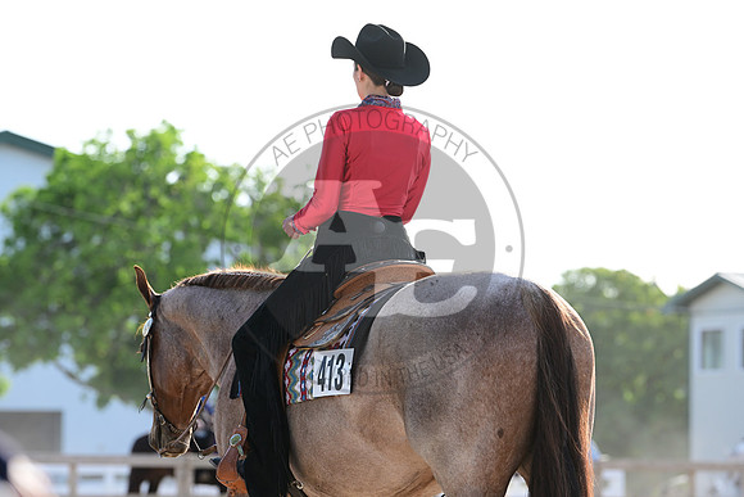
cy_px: 248
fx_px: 3721
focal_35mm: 180
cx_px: 372
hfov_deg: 11.4
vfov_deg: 7.6
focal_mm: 180
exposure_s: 1/2000
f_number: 5
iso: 1000
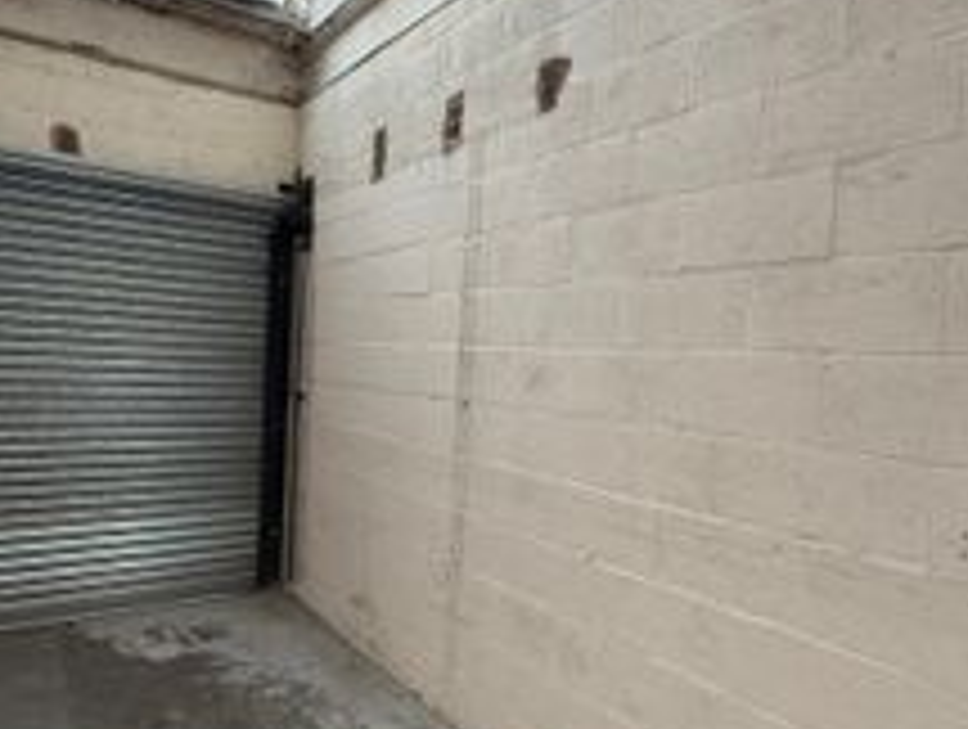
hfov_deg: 67.2
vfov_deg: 53.1
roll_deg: -2.5
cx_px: 464
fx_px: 728
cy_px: 392
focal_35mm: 26
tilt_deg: -2.9
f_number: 2.2
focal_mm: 2.22
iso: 320
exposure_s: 1/97
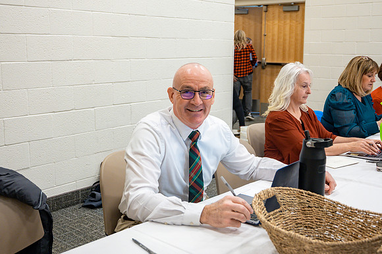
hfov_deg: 46.4
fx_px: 446
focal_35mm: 42
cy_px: 104
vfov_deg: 31.8
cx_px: 191
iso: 640
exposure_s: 1/80
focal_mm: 34.5
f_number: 4
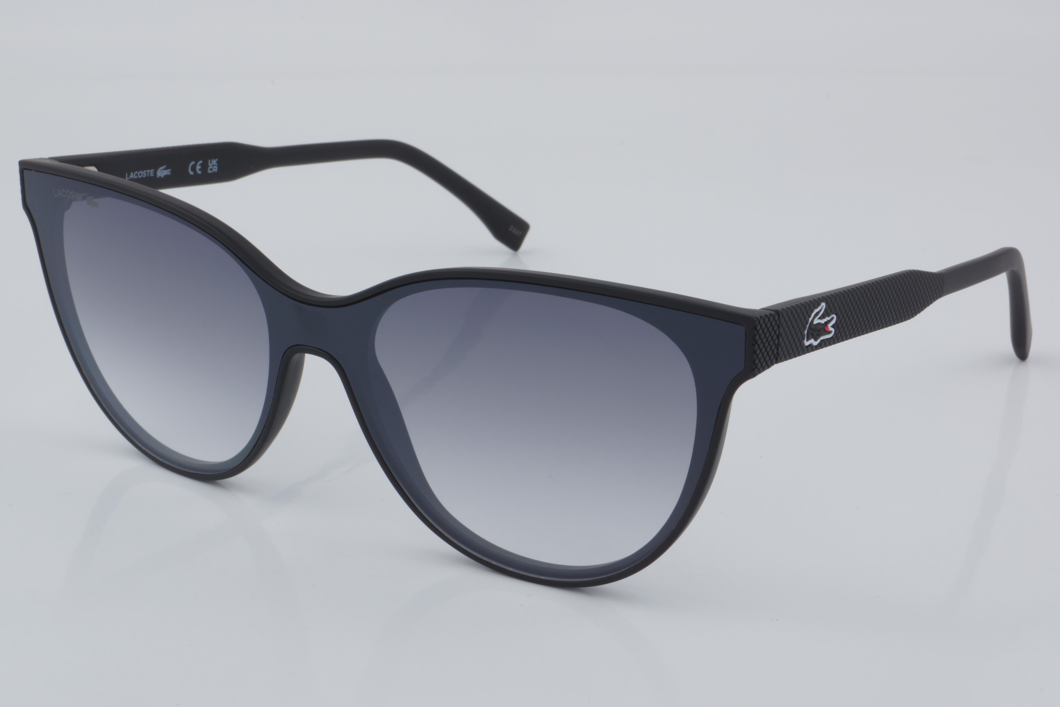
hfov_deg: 29.9
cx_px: 530
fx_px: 1987
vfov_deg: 20.2
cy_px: 354
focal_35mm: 68
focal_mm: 45
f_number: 32
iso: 100
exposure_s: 1/4
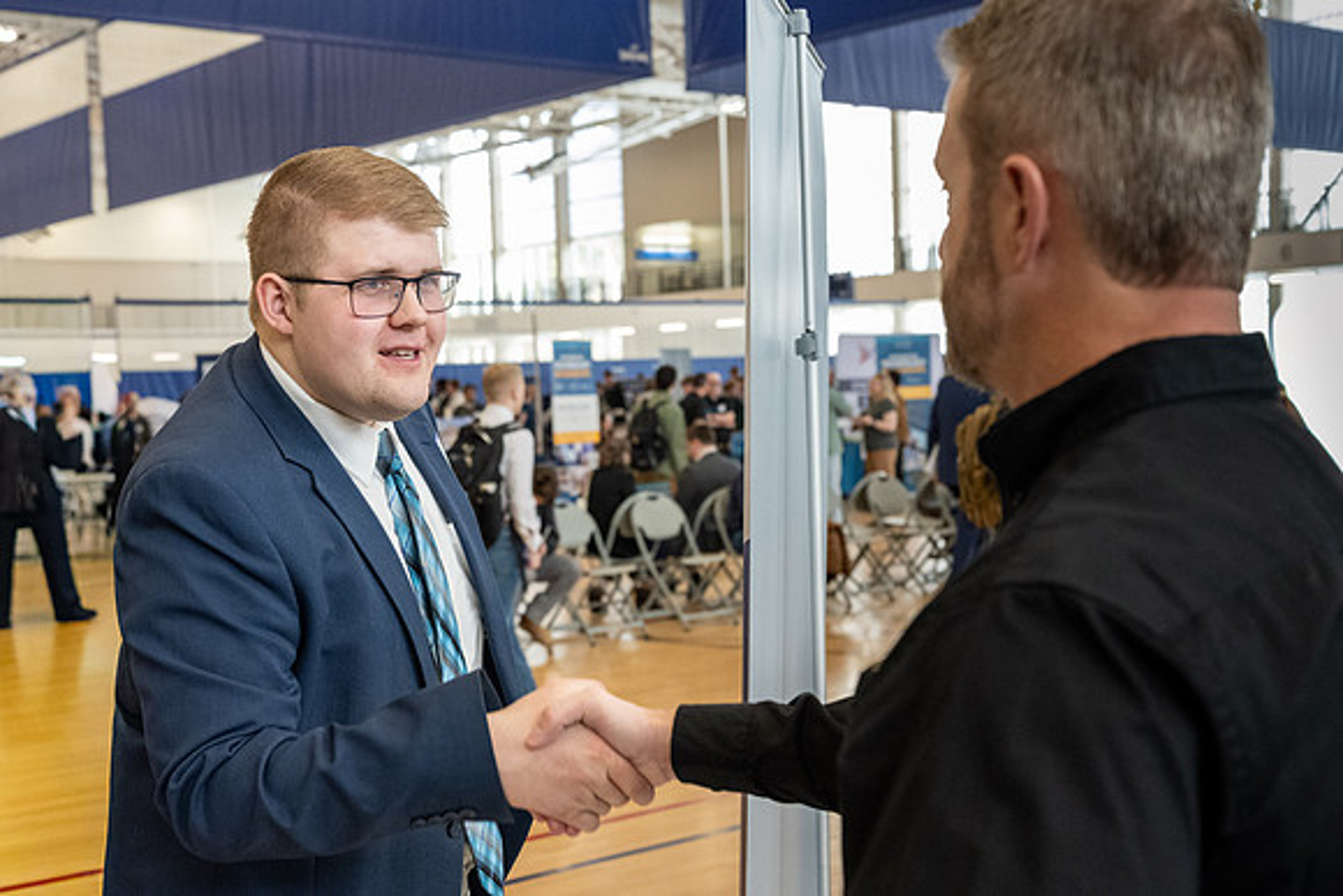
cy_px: 536
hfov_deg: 42.4
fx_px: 1721
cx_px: 521
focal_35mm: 46
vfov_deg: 29.1
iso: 2500
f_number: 4
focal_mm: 36
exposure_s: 1/400
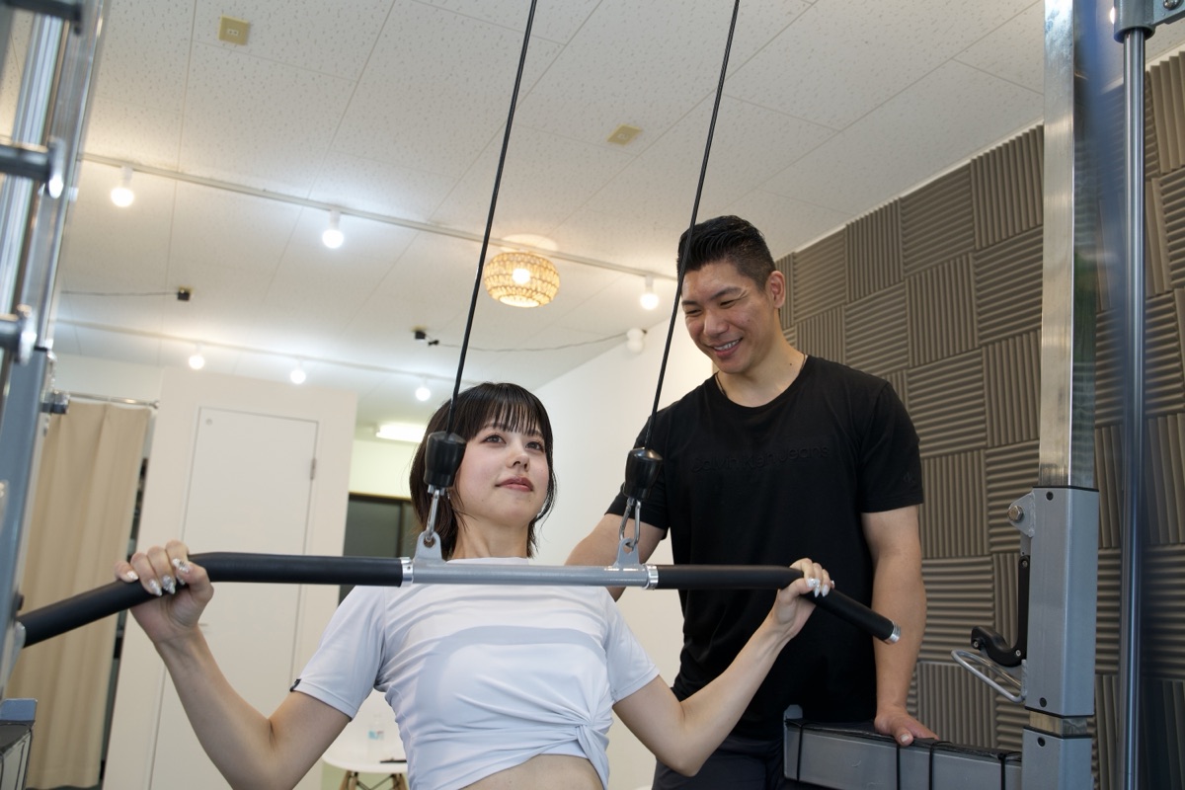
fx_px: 922
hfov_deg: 65.5
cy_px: 395
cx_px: 592
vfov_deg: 46.4
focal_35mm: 28
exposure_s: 1/60
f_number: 4.5
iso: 500
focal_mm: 28
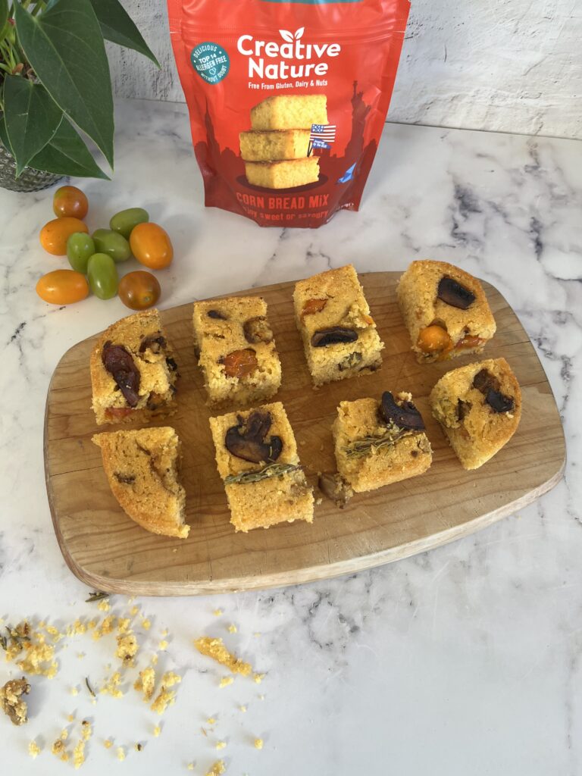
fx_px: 583
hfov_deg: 53.1
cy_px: 388
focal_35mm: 26
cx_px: 291
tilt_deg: -65.7
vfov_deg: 67.3
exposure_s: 1/121
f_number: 1.6
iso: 80
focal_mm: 5.1
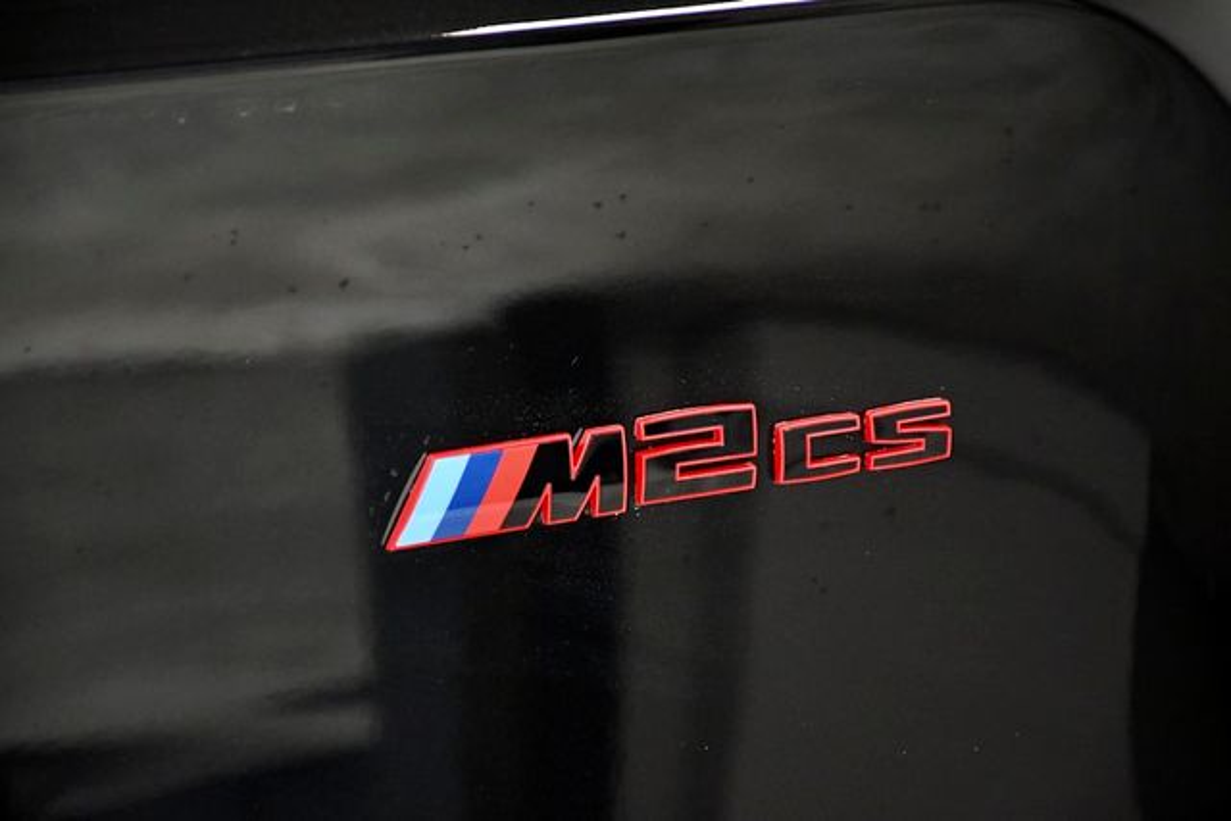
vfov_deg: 6.5
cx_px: 616
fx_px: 7182
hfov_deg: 9.8
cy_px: 410
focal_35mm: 210
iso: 2500
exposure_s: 1/500
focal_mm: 140
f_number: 5.6
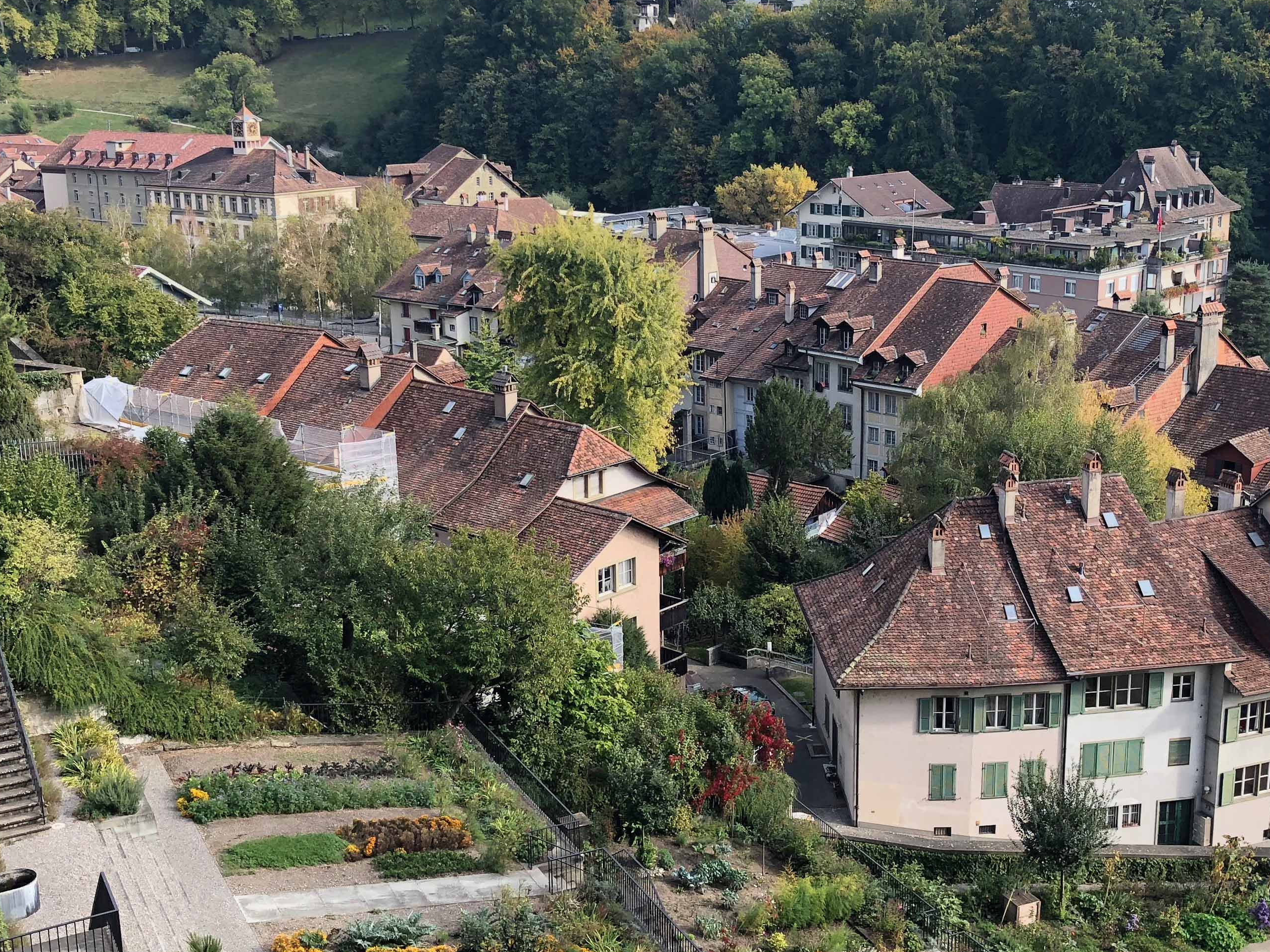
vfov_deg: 32.9
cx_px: 722
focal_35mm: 44
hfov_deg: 42.9
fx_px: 1614
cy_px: 448
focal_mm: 4
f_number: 1.8
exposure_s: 1/470
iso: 20
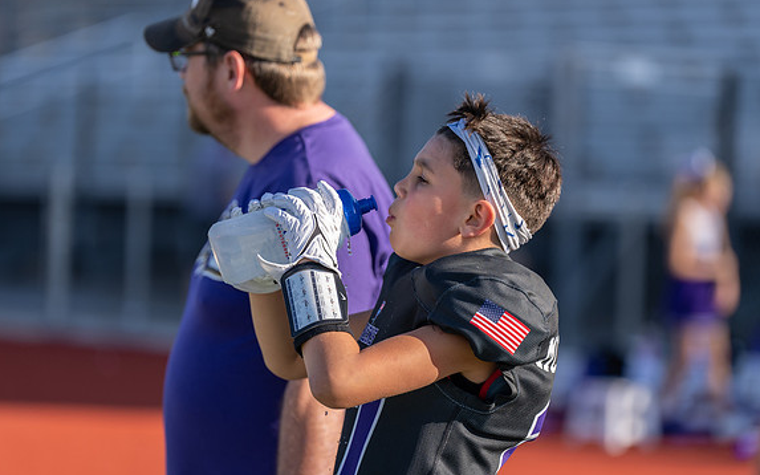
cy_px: 261
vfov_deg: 6.7
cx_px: 422
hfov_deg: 10.6
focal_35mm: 197
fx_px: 4080
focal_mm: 173
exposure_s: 1/1250
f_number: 3.2
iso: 125
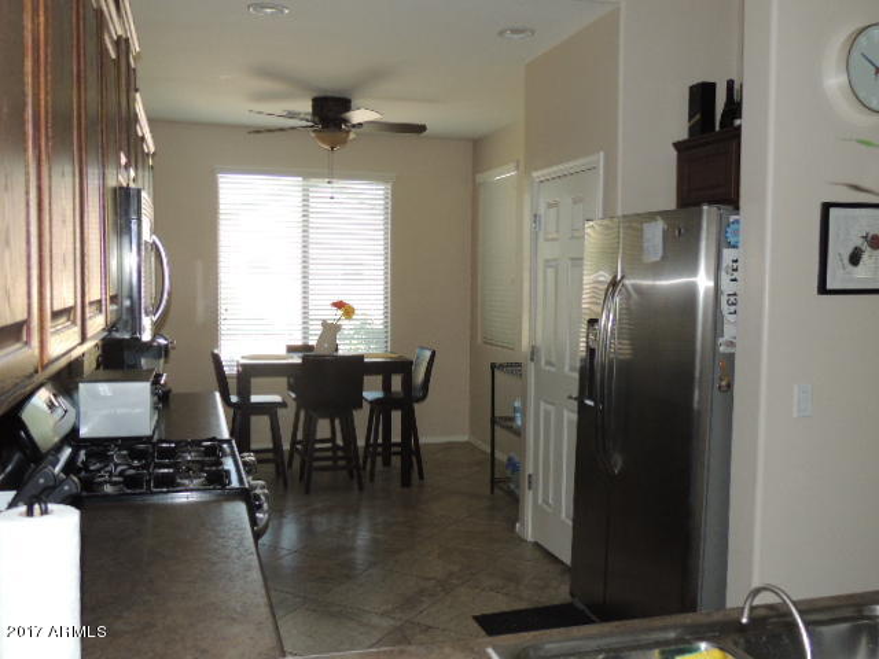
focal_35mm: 33
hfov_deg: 55.4
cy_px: 330
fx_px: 838
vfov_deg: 42.9
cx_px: 440
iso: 160
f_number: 3.2
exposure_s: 1/50
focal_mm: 5.8
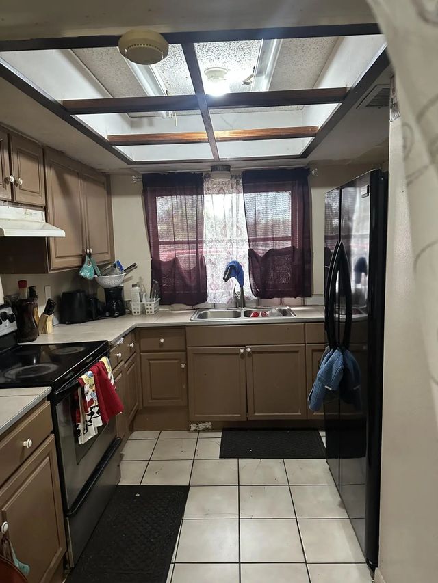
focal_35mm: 24
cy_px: 292
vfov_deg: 71.6
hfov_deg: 56.8
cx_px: 219
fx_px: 405
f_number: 1.78
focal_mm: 6.86
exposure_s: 1/60
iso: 500
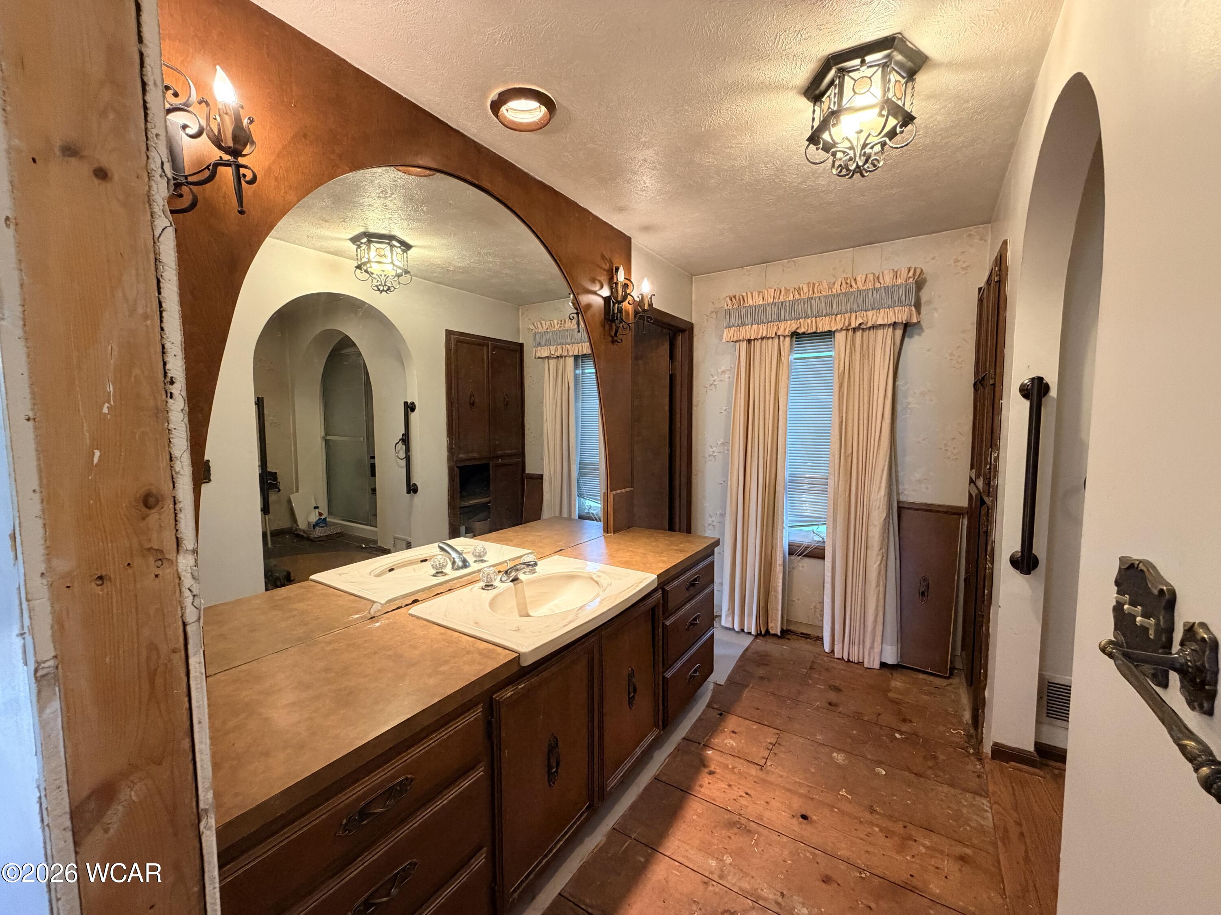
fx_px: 494
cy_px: 458
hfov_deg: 102.1
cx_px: 610
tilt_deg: -3.8
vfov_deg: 85.7
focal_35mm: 14
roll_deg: +0.3
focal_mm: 2.22
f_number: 2.2
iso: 400
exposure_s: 1/60
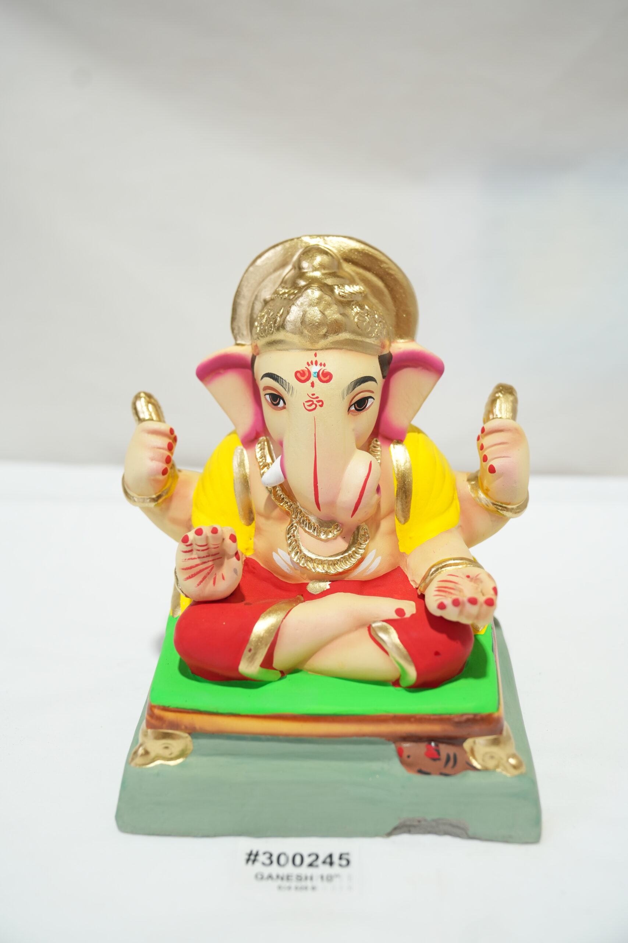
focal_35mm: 42
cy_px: 472
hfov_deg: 31.9
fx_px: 1099
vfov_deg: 46.4
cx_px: 314
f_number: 3.5
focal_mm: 42
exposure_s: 1/200
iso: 800
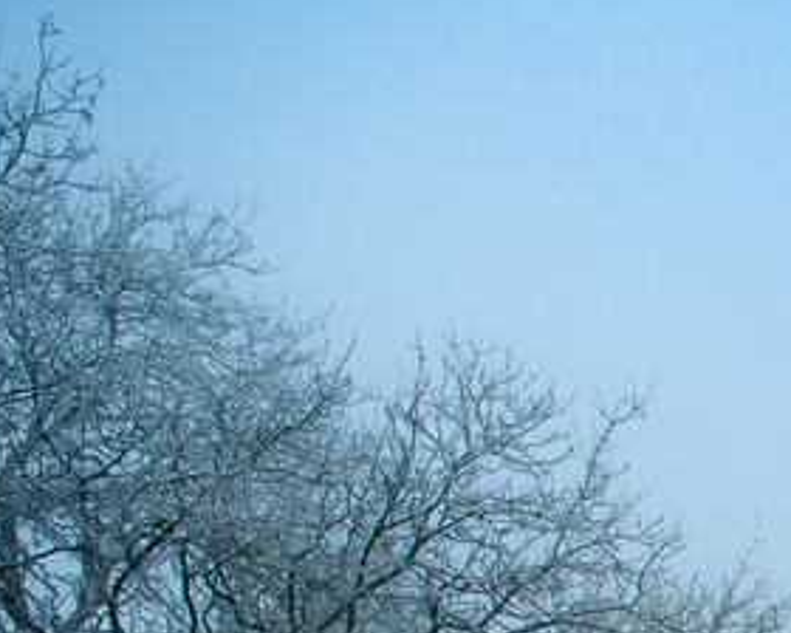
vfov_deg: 13.7
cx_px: 1520
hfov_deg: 15.3
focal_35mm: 104
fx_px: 2435
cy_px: 1016
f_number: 5.6
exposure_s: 1/320
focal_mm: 24
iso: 100
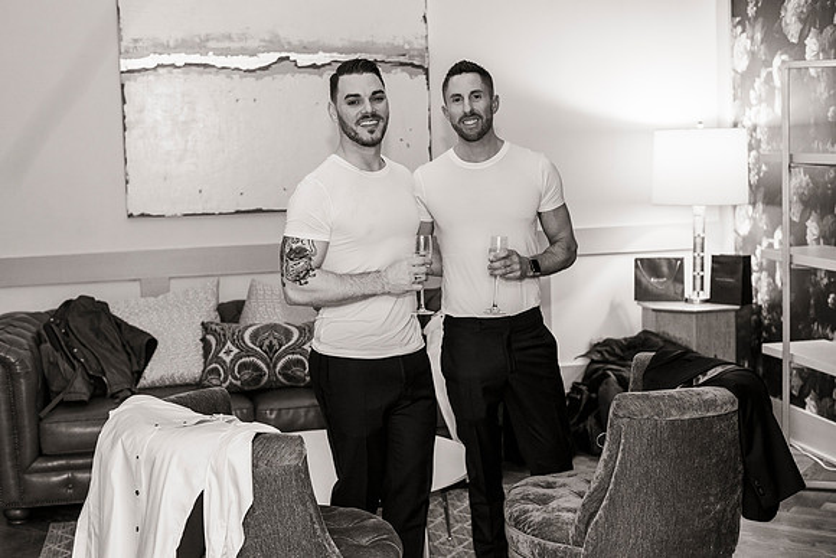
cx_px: 418
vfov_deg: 27.0
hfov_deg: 39.6
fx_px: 1161
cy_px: 279
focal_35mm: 50
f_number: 4
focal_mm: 50
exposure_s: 1/125
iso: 800
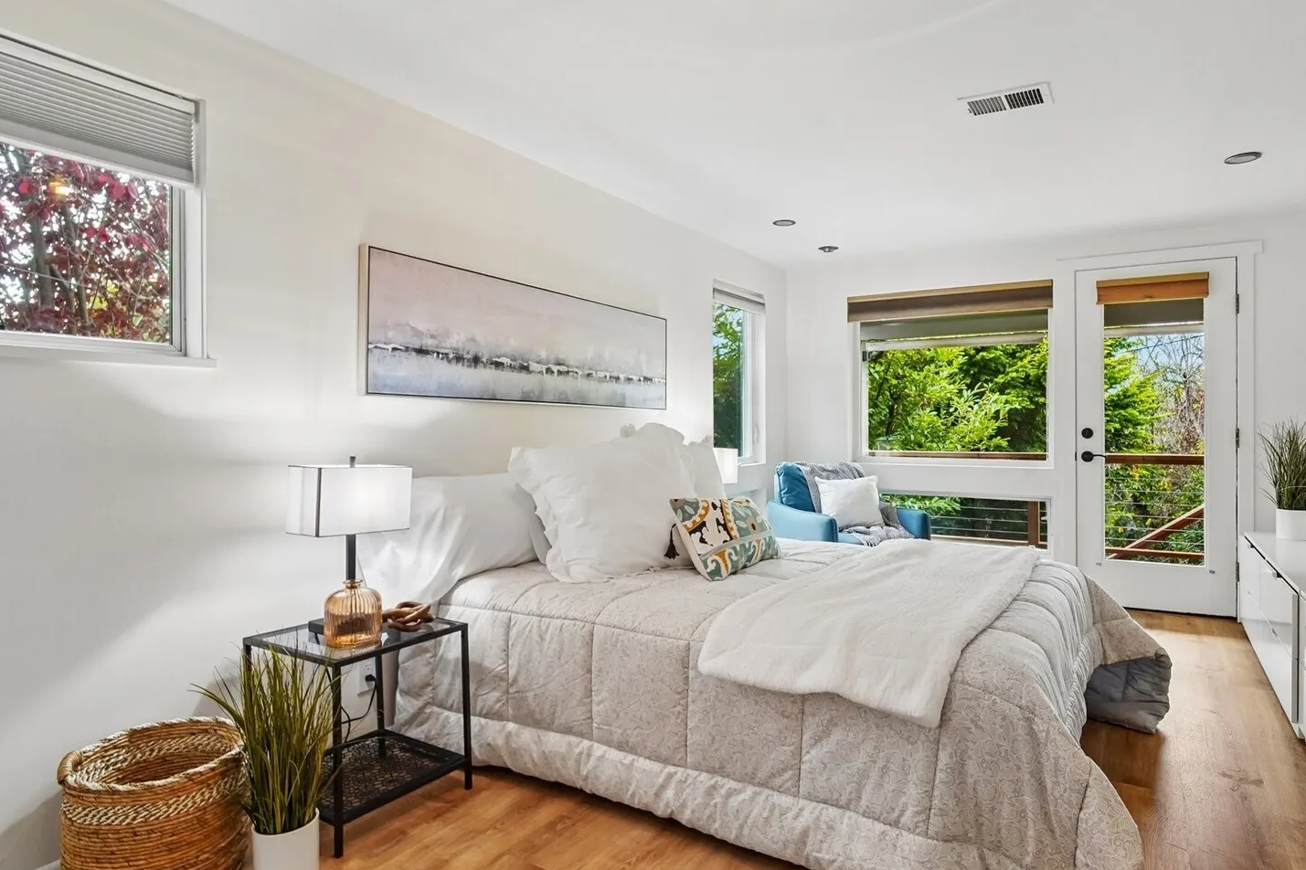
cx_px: 712
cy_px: 440
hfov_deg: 86.7
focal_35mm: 19
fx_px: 689
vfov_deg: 64.5
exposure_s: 1/25
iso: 1600
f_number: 8
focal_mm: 16
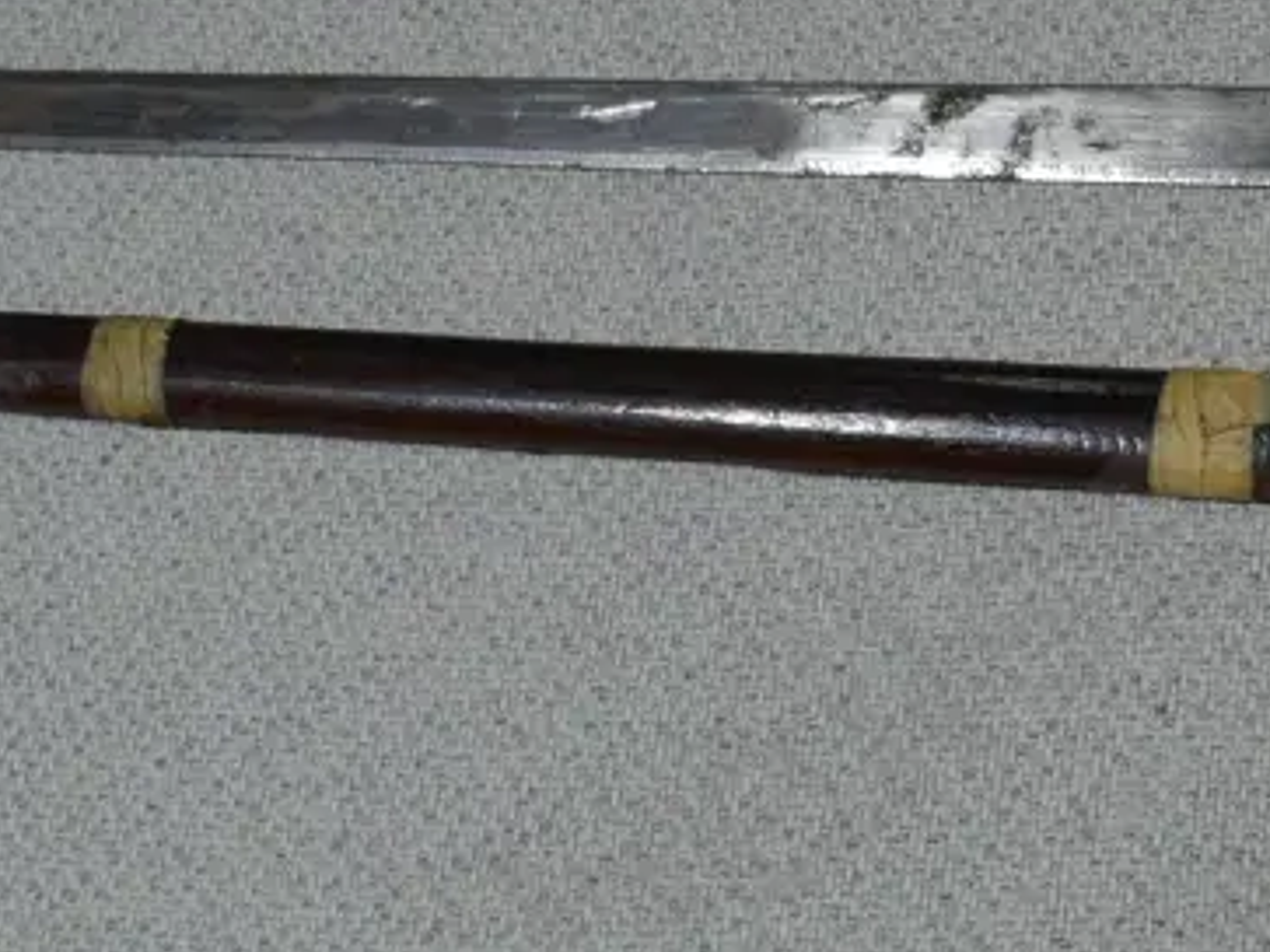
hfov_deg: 19.7
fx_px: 3521
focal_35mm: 96
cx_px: 1326
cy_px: 399
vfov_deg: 15.4
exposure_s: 1/125
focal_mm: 17
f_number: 4.5
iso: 200
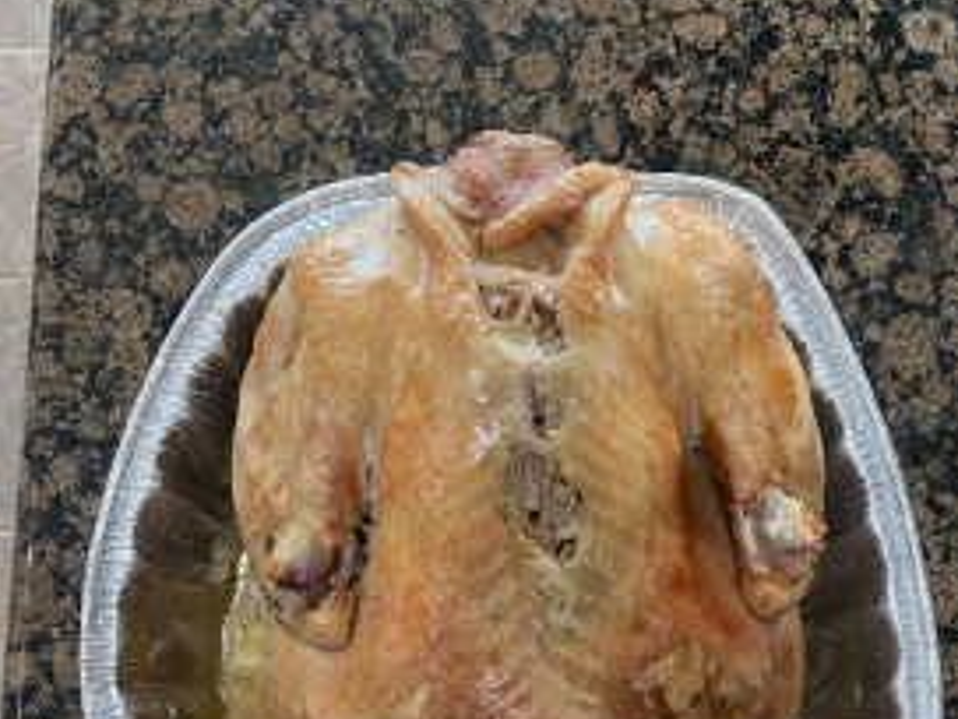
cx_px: 479
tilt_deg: -78.4
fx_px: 969
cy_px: 564
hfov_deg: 52.6
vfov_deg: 39.3
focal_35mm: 35
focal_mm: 4.25
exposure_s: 1/60
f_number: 1.8
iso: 160
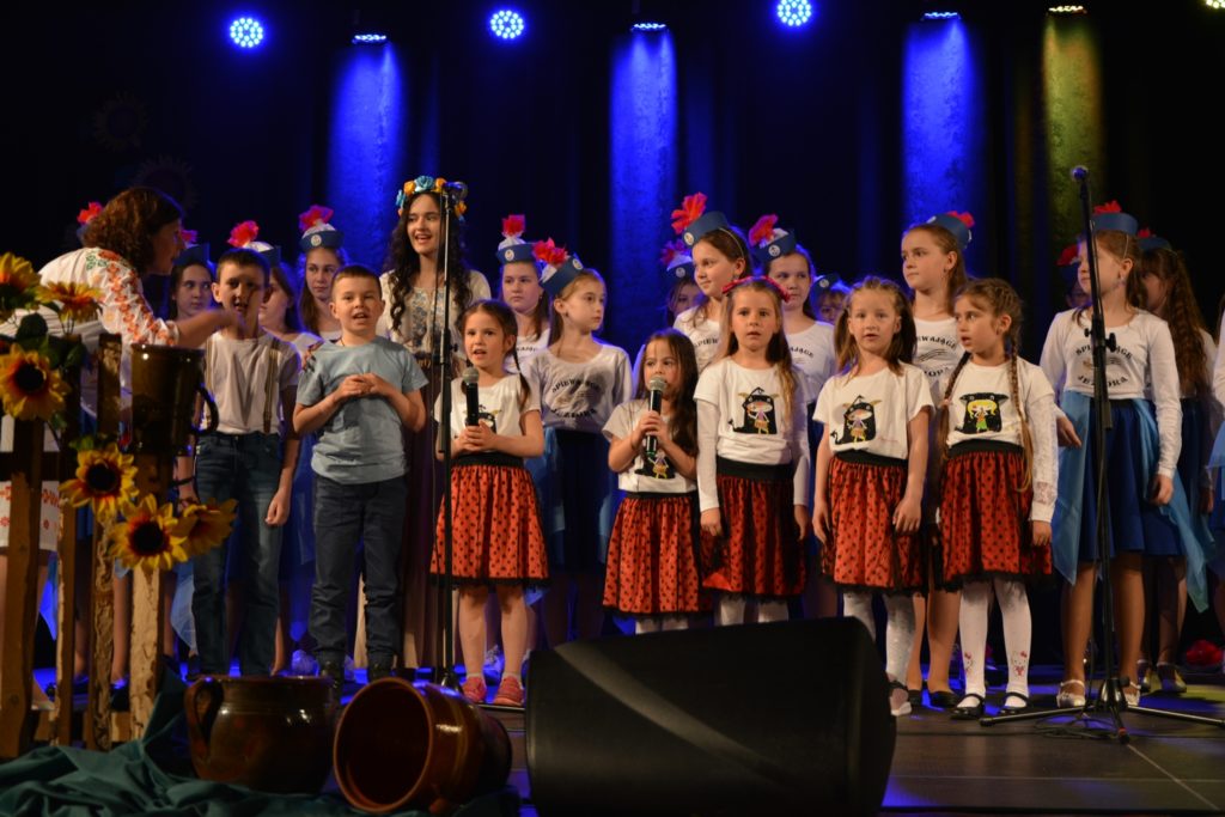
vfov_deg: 25.8
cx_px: 612
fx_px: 1787
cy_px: 408
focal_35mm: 52
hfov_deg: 37.8
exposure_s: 1/60
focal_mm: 35
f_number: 4.5
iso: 560
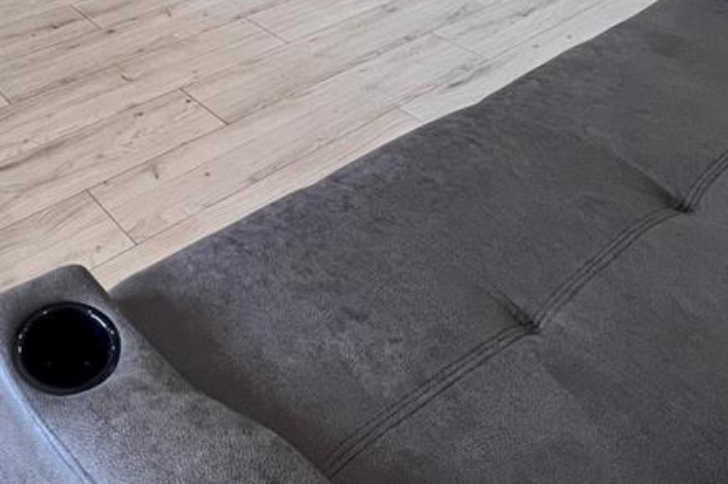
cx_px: 83
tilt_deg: -3.2
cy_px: -328
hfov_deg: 47.1
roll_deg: +0.3
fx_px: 748
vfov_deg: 23.7
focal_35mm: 37
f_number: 1.8
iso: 160
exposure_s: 1/60
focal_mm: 1.57
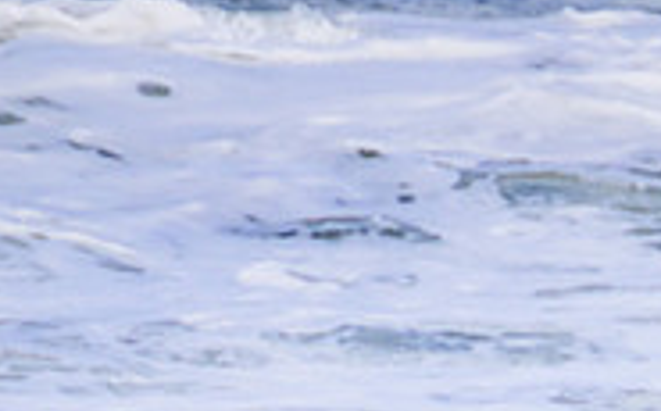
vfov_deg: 0.5
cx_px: 686
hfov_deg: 0.8
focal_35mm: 2560
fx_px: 46047
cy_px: 674
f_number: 11
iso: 1100
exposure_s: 1/2000
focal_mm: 800
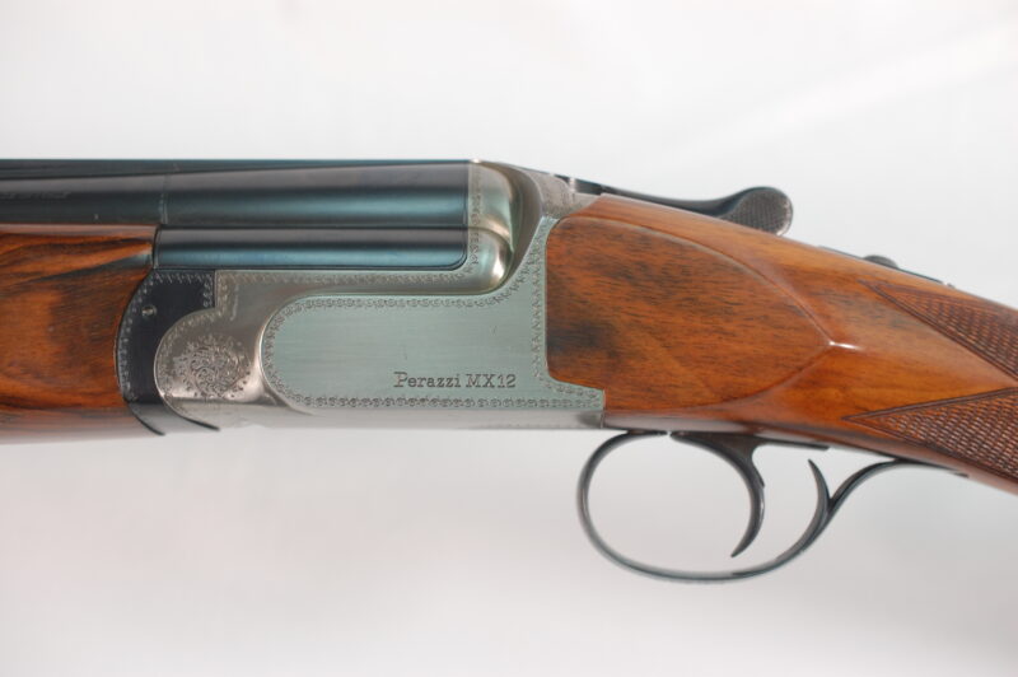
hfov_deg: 33.4
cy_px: 338
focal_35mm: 60
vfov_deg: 22.6
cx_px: 509
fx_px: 1695
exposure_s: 1/80
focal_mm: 40
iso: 400
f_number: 4.5
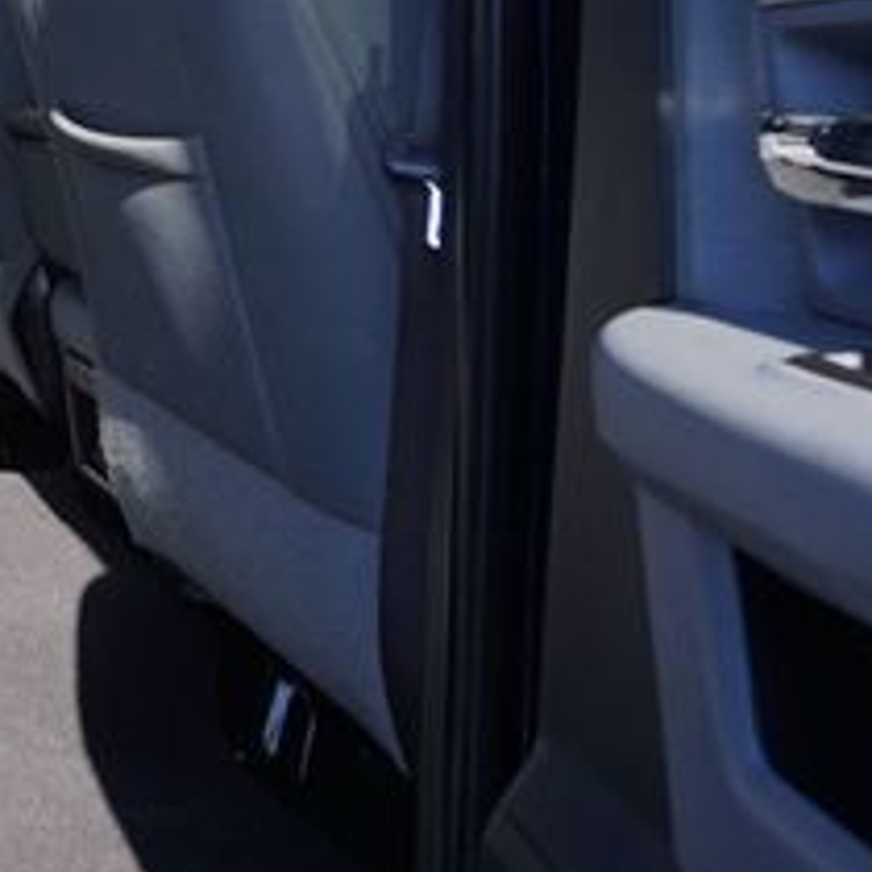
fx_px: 1767
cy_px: 87
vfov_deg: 26.8
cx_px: -444
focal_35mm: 62
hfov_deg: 22.6
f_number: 6.3
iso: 100
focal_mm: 16
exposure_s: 1/80
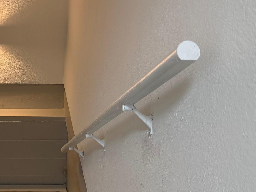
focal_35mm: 49
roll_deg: +1.0
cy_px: 124
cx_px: 23
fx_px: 362
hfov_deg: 36.4
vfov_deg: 29.5
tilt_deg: -29.7
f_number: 1.78
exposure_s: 1/120
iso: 250
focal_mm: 6.76
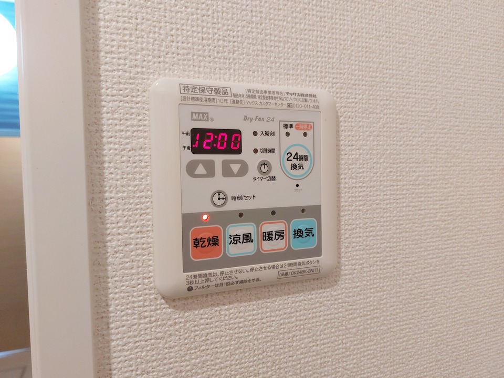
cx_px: 252
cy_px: 189
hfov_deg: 71.6
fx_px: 349
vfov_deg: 56.8
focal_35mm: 24
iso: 250
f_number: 1.8
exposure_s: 1/60
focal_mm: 5.23
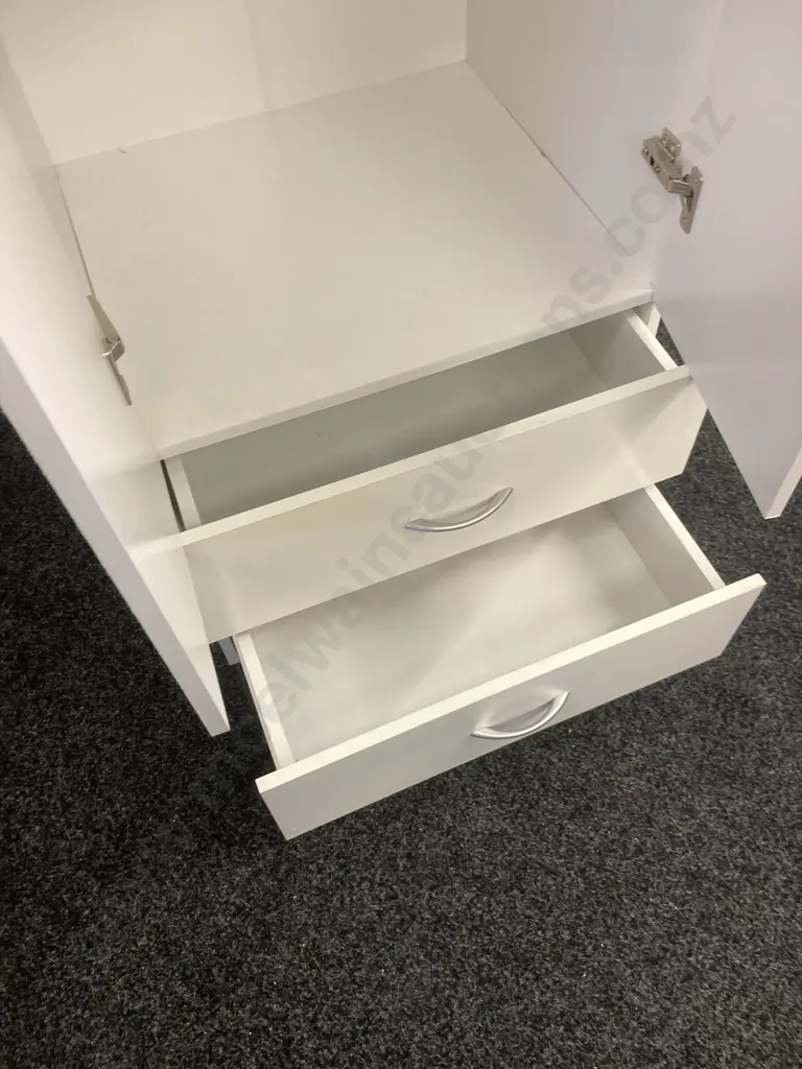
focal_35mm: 28
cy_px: 534
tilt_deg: -56.5
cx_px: 401
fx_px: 865
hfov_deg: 49.7
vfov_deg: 63.4
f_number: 1.8
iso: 100
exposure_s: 1/50
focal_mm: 3.99
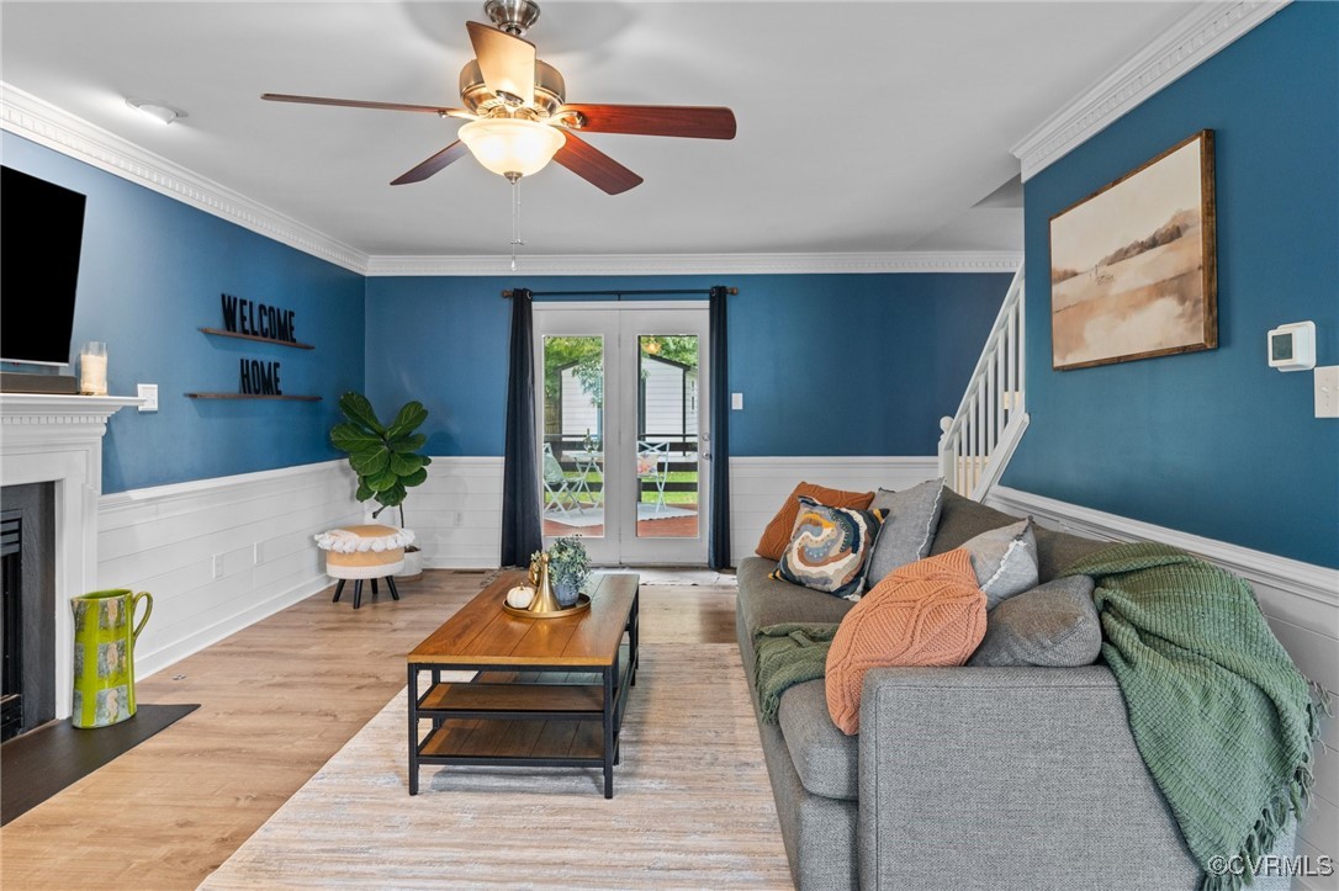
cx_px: 670
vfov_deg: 63.4
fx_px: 721
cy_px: 446
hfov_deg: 85.7
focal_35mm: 19
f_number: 7.1
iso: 1000
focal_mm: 19.4
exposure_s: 1/13
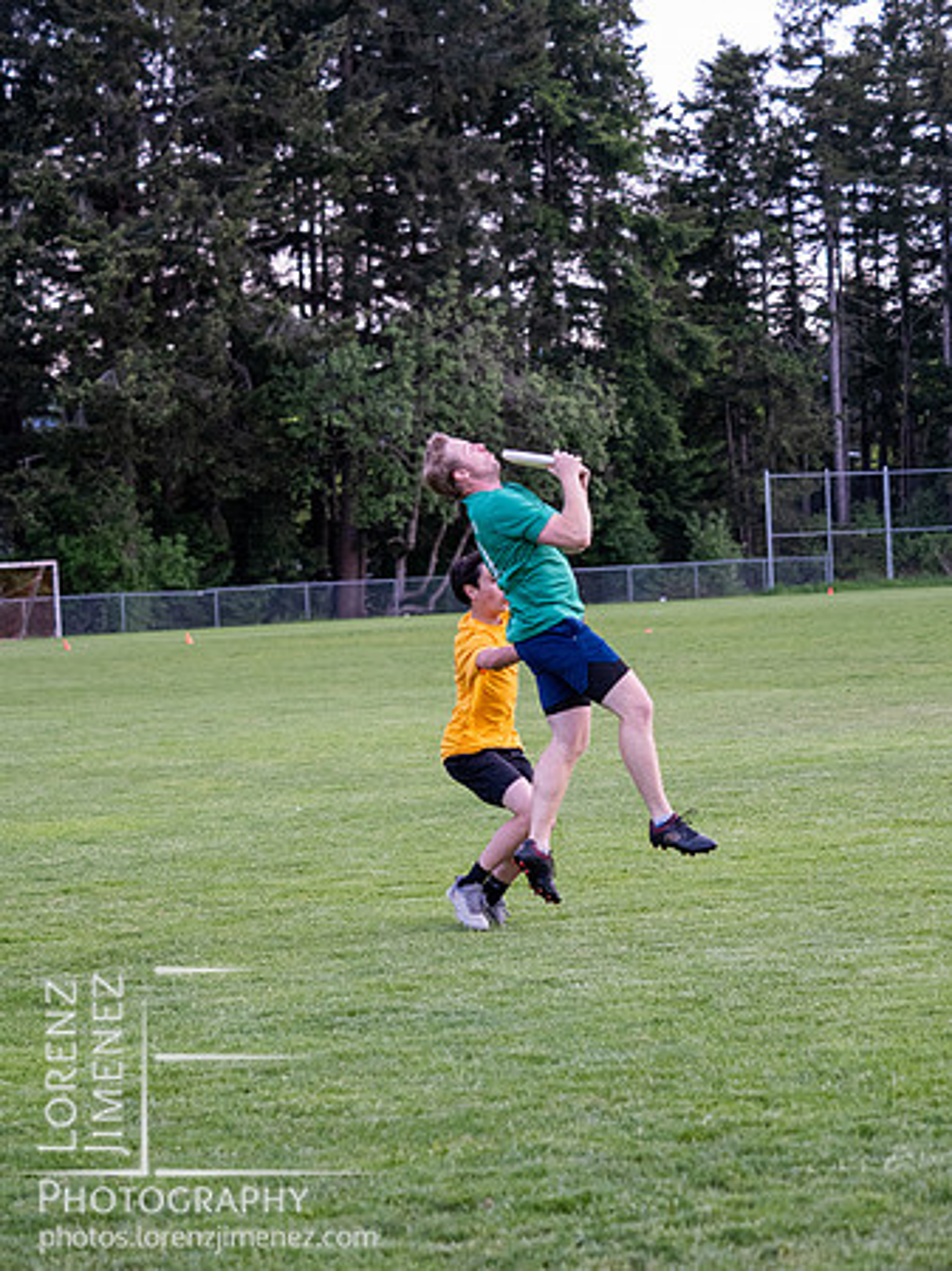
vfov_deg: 17.3
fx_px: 4184
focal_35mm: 114
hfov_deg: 13.0
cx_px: 476
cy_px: 636
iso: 1250
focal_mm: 57
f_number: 2.8
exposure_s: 1/1000
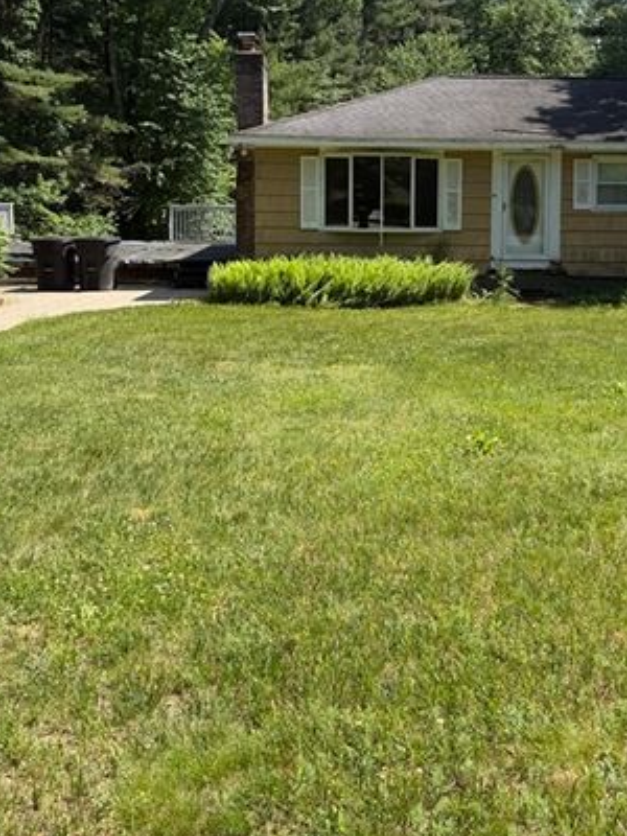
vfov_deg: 45.8
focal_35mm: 40
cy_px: 258
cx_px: 426
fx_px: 966
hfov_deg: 35.5
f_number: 1.78
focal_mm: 6.76
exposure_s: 1/2703
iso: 100
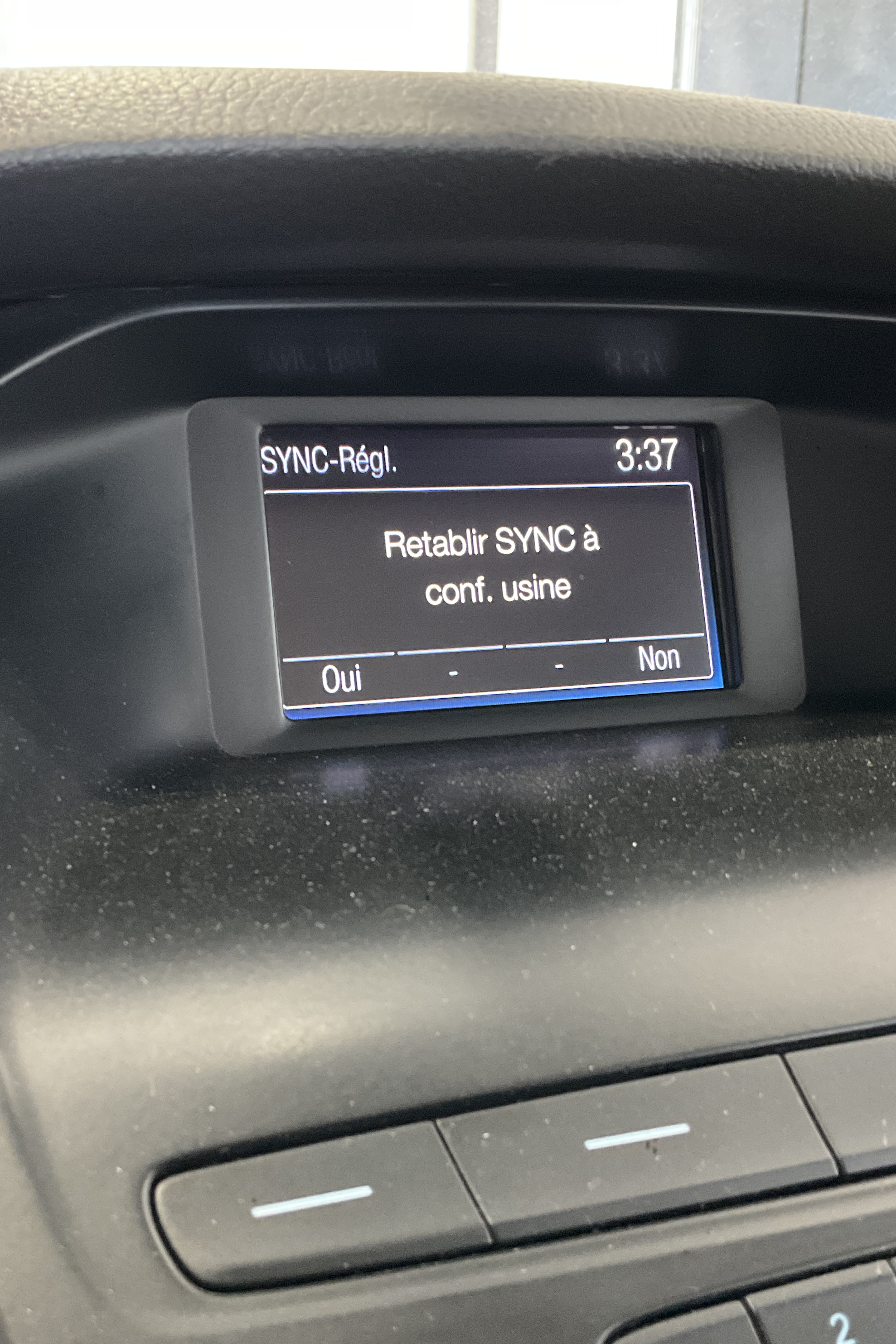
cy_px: 679
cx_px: 417
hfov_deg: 32.6
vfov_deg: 47.4
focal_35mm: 41
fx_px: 1531
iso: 320
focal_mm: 3
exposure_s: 1/44
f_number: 1.8
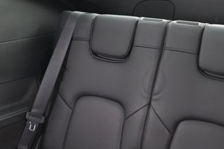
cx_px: 129
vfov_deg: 20.3
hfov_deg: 30.5
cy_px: 120
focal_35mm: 66
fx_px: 410
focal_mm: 28
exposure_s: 1/30
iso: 10000
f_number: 2.8
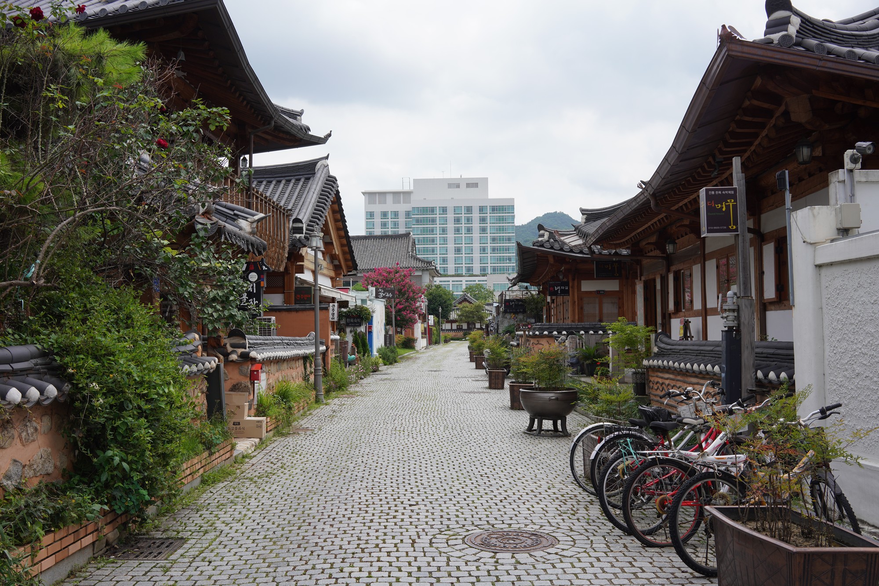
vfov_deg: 37.9
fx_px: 855
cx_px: 440
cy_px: 293
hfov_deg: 54.4
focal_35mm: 35
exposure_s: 1/100
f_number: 13
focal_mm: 35
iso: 125
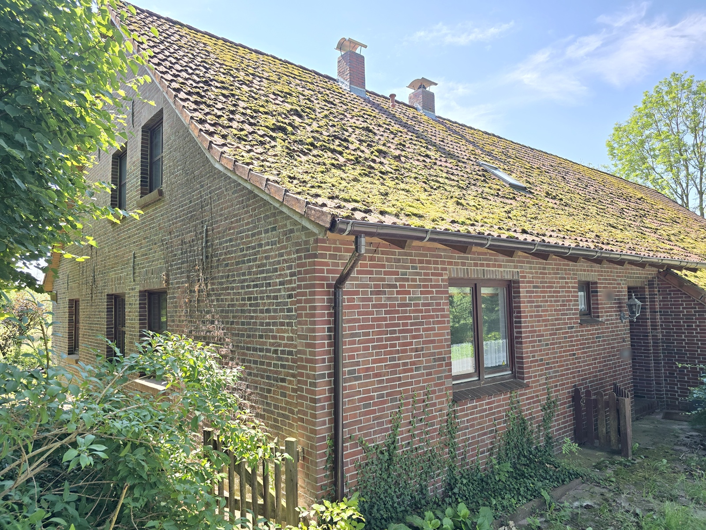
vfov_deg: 58.9
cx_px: 353
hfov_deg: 73.9
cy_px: 265
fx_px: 469
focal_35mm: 23
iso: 12
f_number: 1.7
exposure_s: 1/180
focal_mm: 6.3
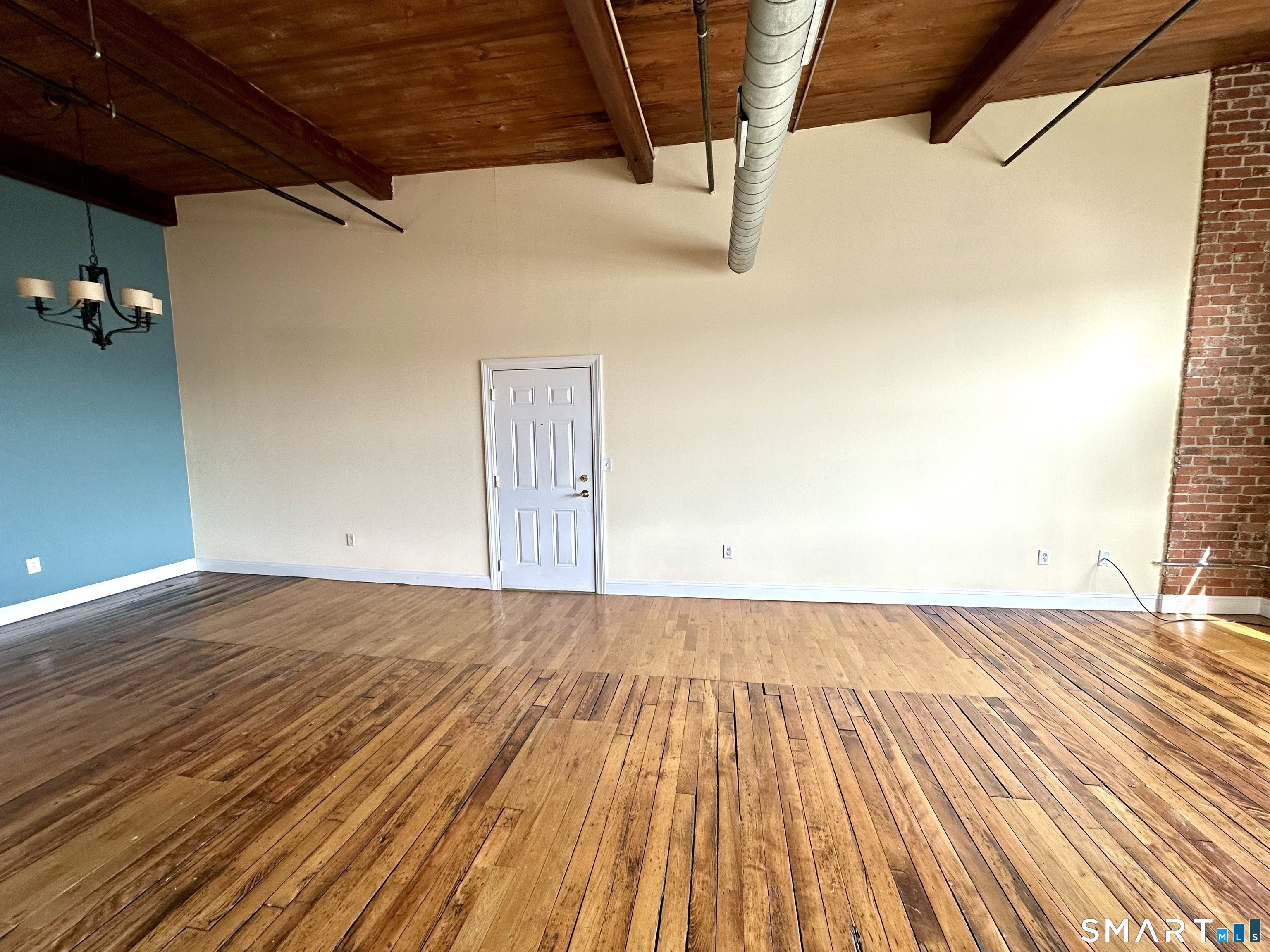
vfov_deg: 85.7
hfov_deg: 102.1
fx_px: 514
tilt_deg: -6.1
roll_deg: +0.7
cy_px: 476
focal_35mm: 14
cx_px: 635
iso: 80
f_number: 2.2
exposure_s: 1/120
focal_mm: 2.22
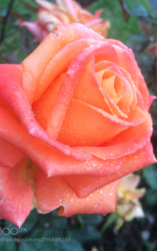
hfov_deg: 40.6
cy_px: 126
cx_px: 82
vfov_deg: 61.2
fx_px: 212
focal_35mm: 31
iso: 50
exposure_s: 1/120
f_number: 2.2
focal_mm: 4.15
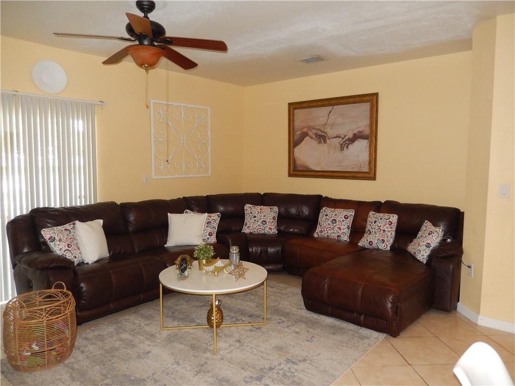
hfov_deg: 69.4
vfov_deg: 54.9
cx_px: 258
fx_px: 372
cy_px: 193
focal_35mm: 25
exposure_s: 1/30
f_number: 3.4
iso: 400
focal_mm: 4.5
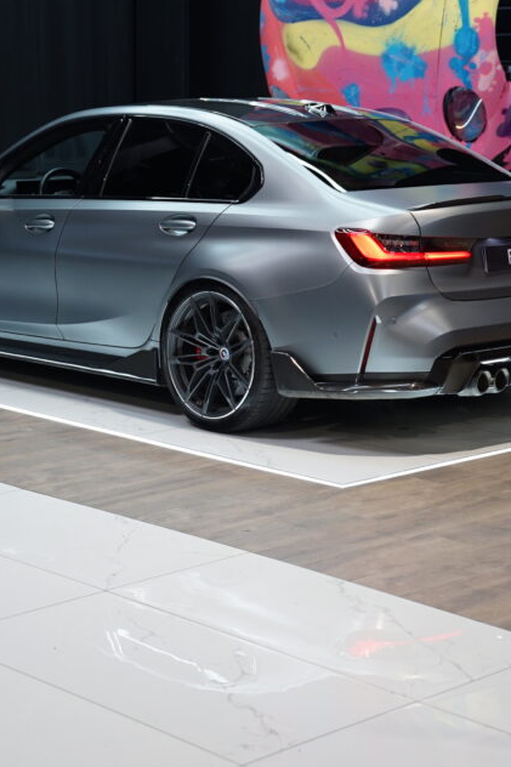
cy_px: 199
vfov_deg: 24.4
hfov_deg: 16.5
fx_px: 1758
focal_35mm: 83
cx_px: 200
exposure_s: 1/80
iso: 500
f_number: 2.8
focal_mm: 45.3
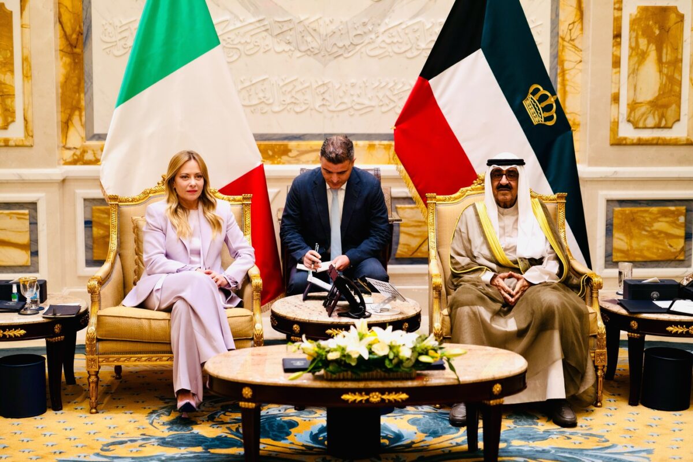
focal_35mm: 66
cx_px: 346
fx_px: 1270
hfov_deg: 30.5
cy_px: 231
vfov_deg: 20.6
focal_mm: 66
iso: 640
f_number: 2
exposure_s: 1/160
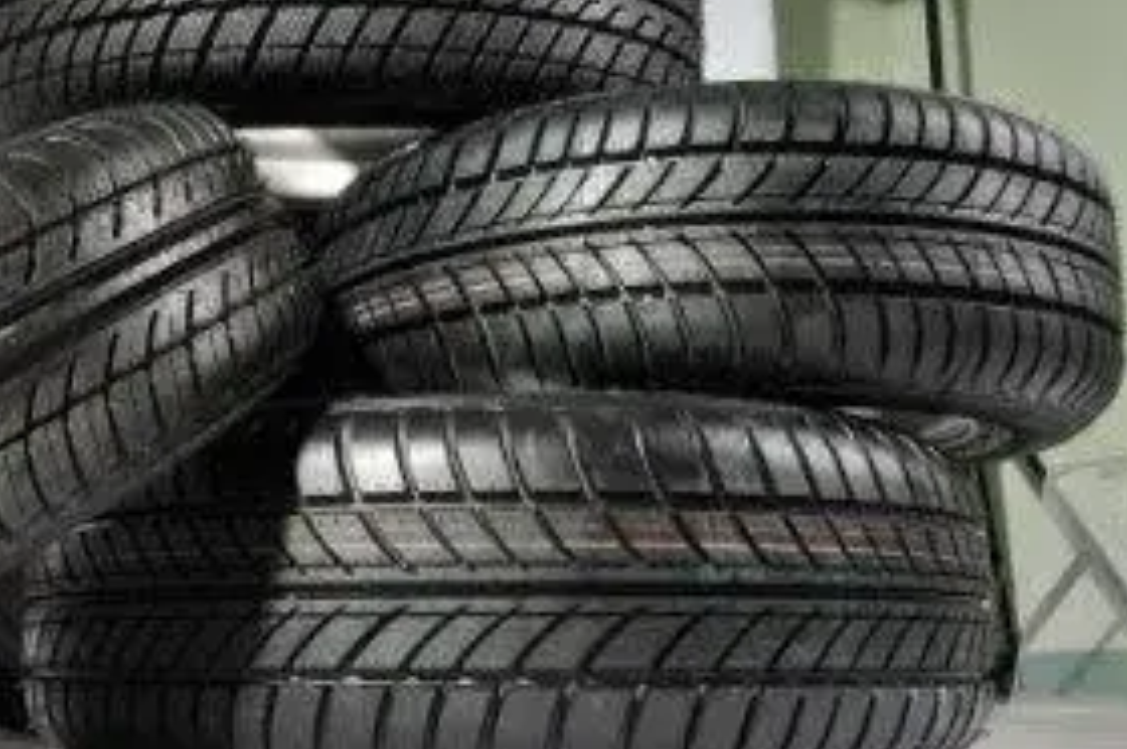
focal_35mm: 48
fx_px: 1501
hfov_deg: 39.8
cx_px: 254
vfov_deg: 28.0
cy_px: 431
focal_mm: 20
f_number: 13
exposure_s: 1/160
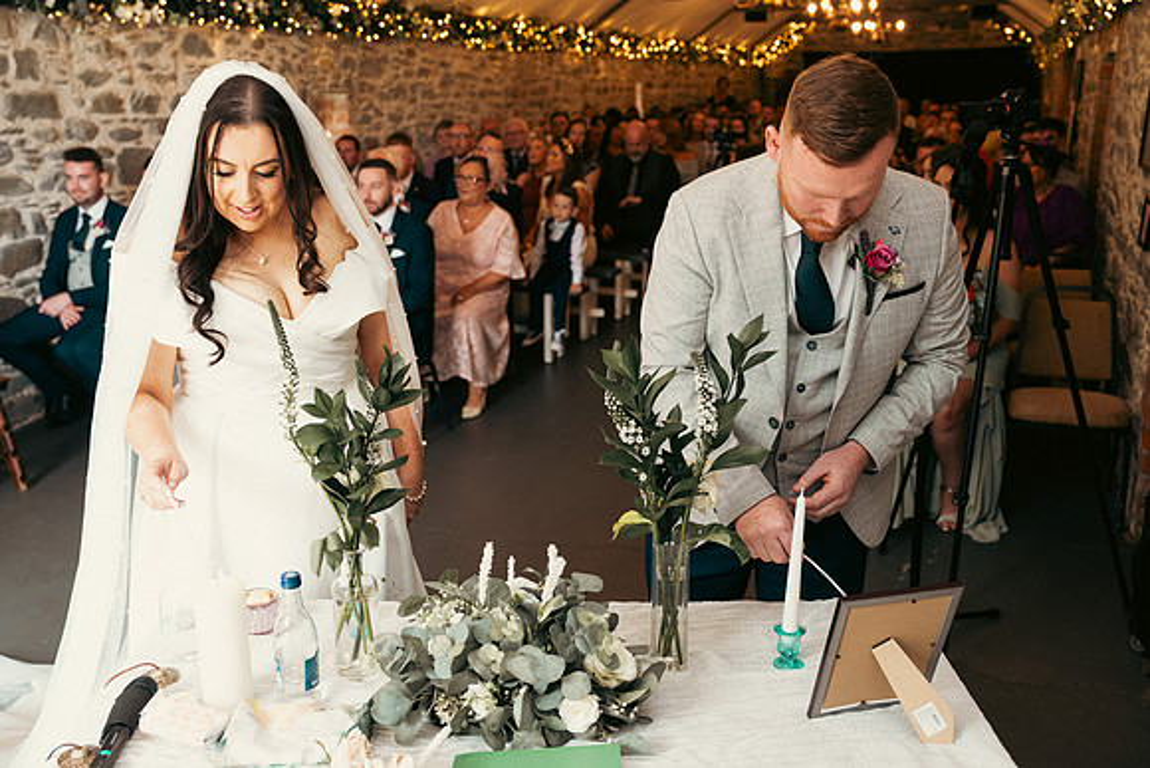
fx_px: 1086
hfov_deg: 55.8
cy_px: 384
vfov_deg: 38.9
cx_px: 575
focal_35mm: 34
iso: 1250
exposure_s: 1/160
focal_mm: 34
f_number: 3.5
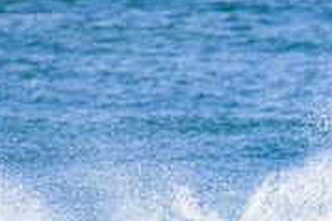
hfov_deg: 0.8
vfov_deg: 0.5
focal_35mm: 2592
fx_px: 23882
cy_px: 328
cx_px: 456
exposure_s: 1/2000
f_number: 11
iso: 2000
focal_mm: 800
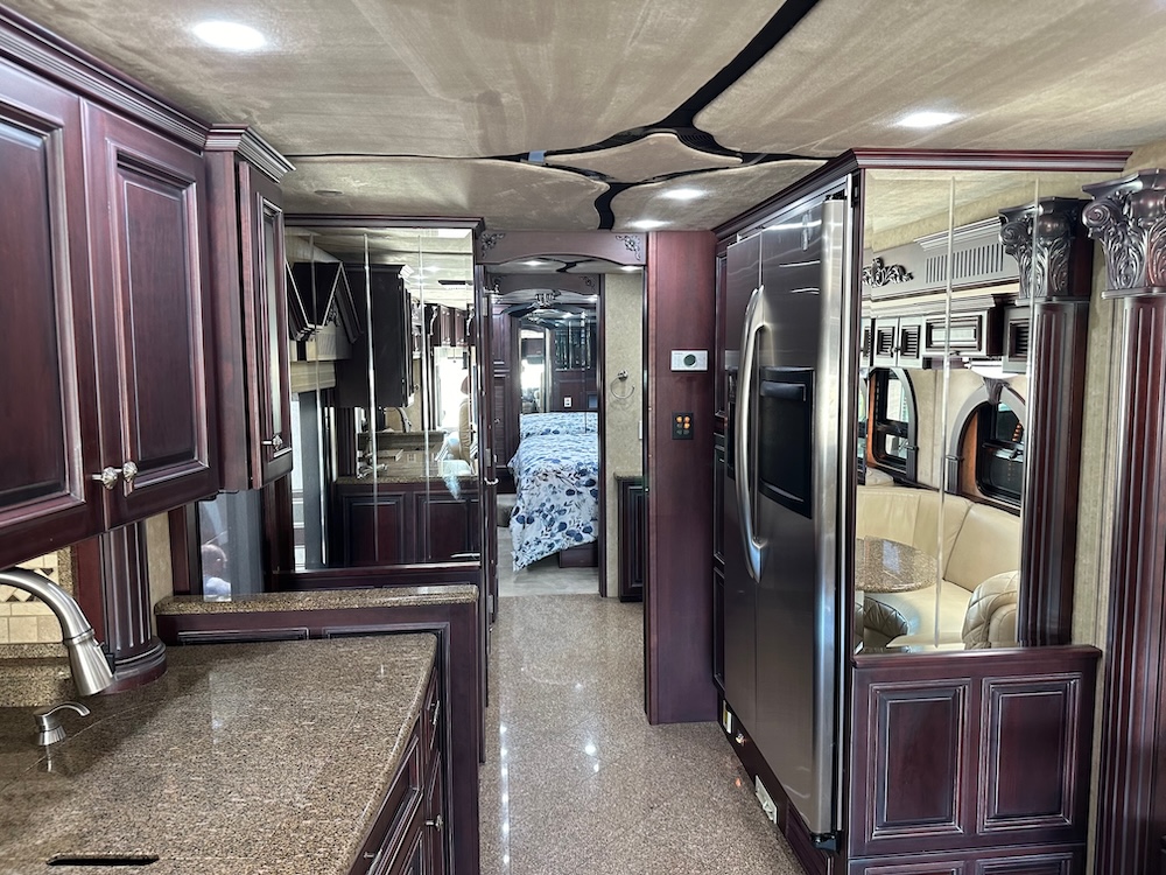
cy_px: 438
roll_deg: +0.8
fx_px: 808
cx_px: 583
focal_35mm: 24
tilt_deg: -4.9
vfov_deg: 56.8
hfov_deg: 71.6
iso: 250
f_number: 1.78
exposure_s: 1/42
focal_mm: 6.86
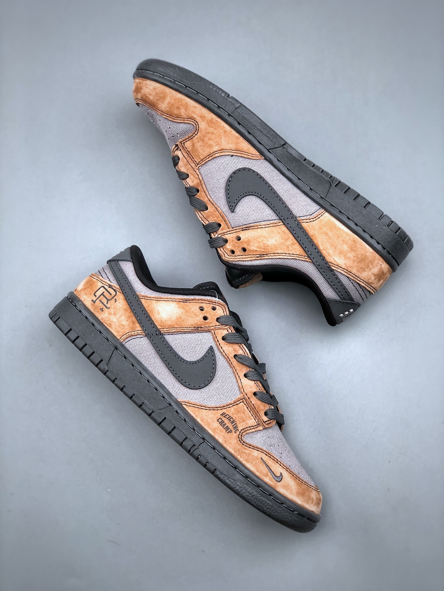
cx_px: 222
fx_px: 975
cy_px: 296
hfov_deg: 25.7
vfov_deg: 33.8
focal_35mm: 57
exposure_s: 1/50
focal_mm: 6.6
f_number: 2.8
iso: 32
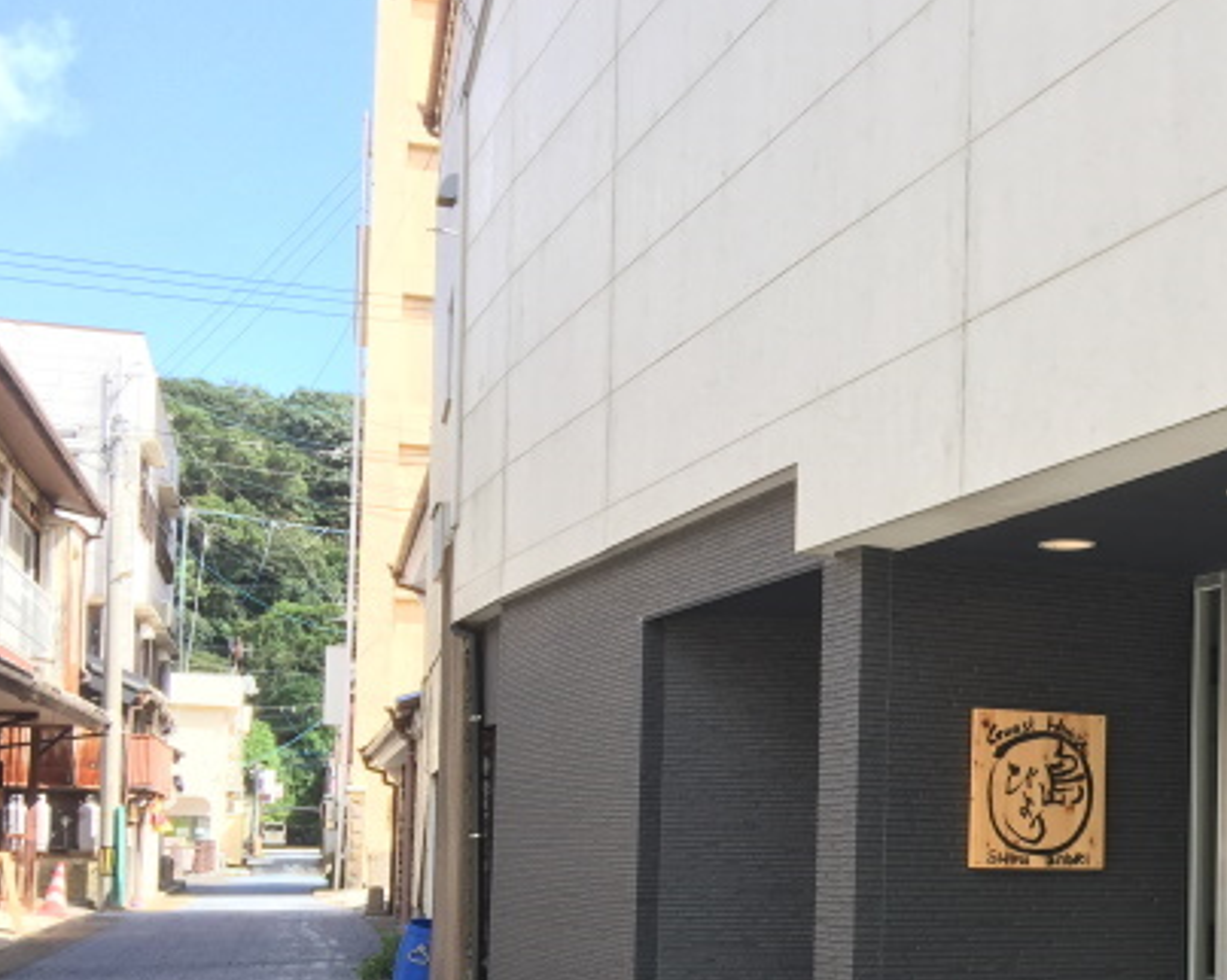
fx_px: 1815
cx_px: 1020
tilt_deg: +3.5
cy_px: 764
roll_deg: -2.6
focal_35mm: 50
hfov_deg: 35.8
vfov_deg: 29.6
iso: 32
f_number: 2.2
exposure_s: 1/370
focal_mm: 4.15
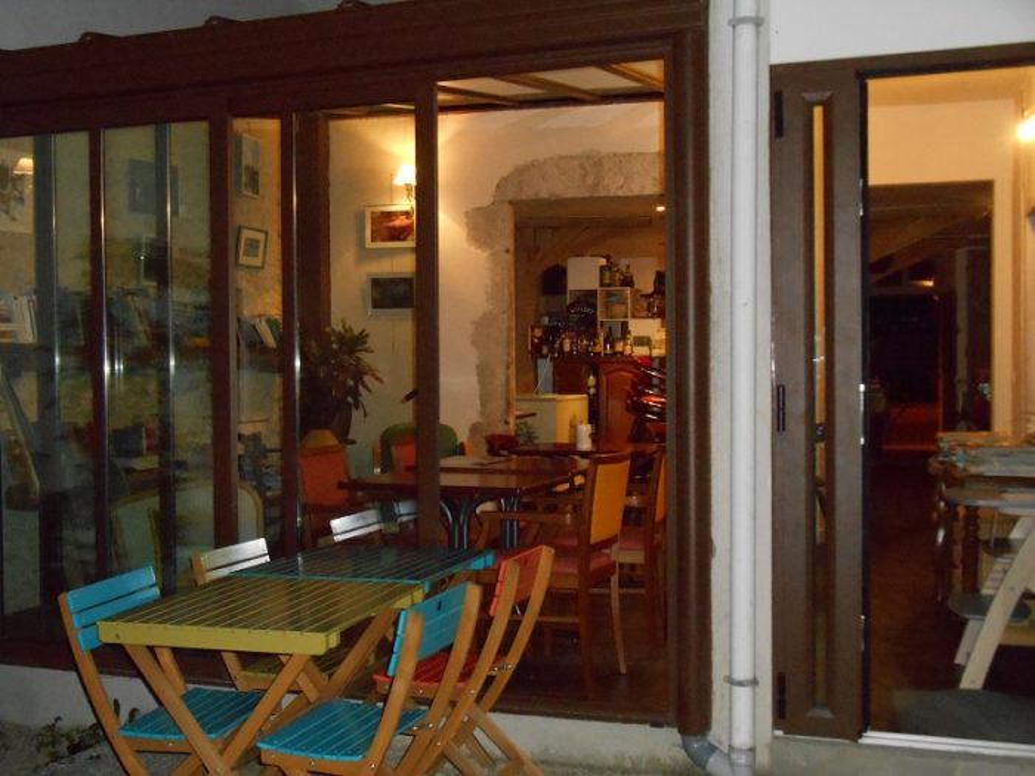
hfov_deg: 45.8
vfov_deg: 35.1
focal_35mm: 41
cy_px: 388
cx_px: 518
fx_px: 1226
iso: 1000
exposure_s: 1/30
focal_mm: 7.2
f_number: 3.9
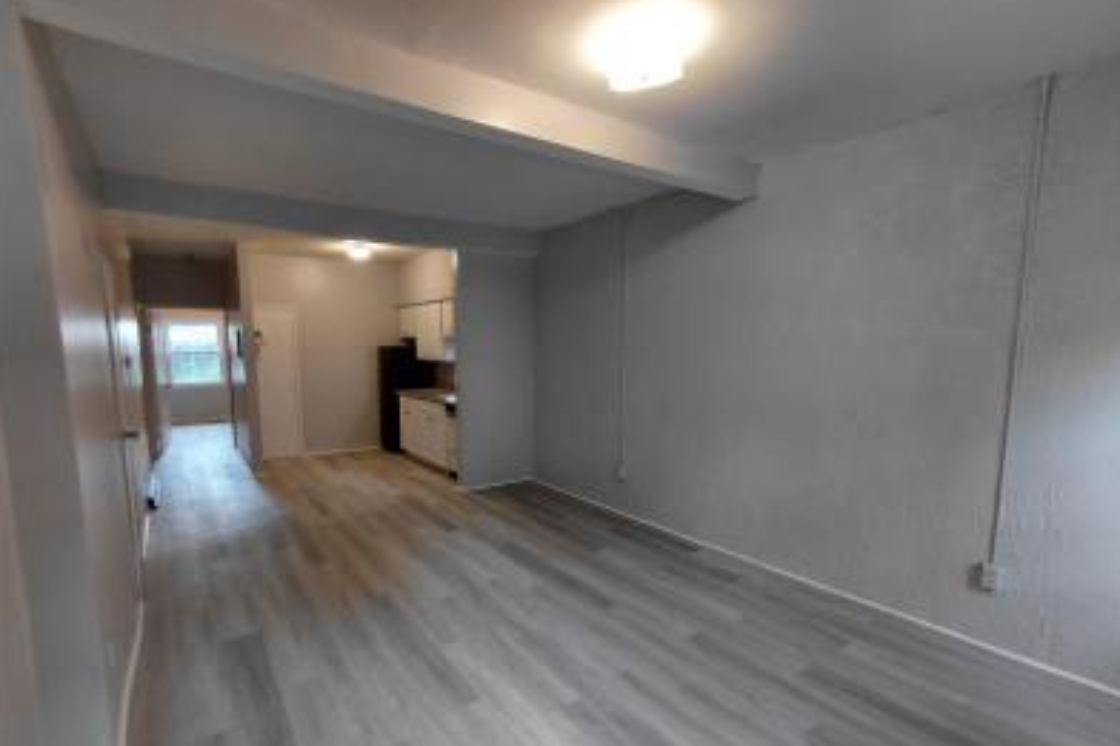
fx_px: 529
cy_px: 409
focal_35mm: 17
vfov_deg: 70.2
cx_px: 560
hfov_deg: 93.3
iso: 160
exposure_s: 1/60
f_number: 2.2
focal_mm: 1.64
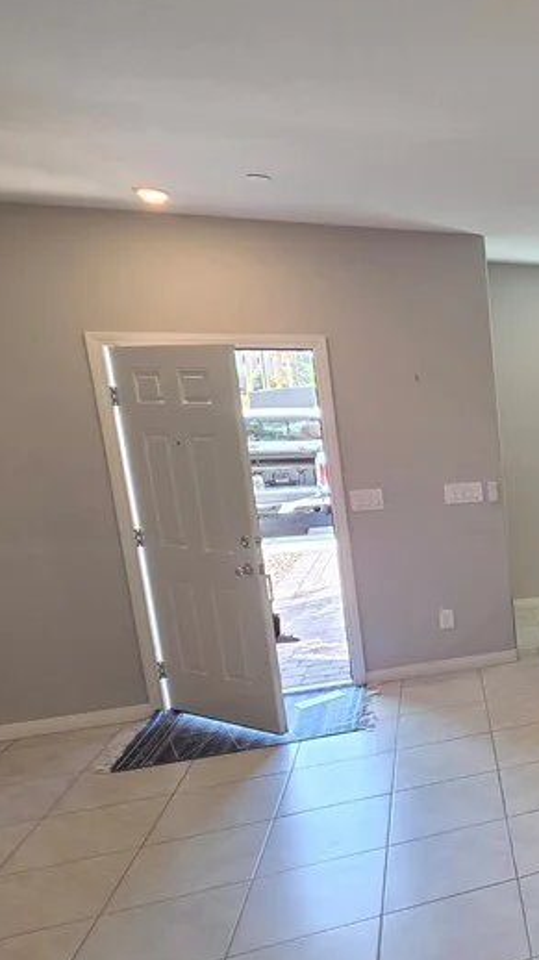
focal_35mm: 28
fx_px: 712
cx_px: 798
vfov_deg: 67.8
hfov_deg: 28.3
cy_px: 521
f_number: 1.9
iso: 200
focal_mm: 2.2
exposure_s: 1/120
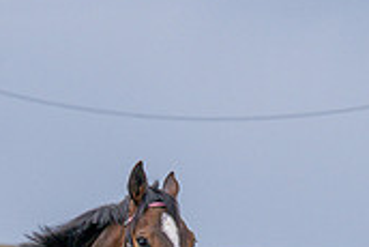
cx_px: -63
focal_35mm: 694
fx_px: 7119
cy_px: 501
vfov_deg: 2.0
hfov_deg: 3.0
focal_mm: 105
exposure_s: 1/1250
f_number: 5
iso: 400
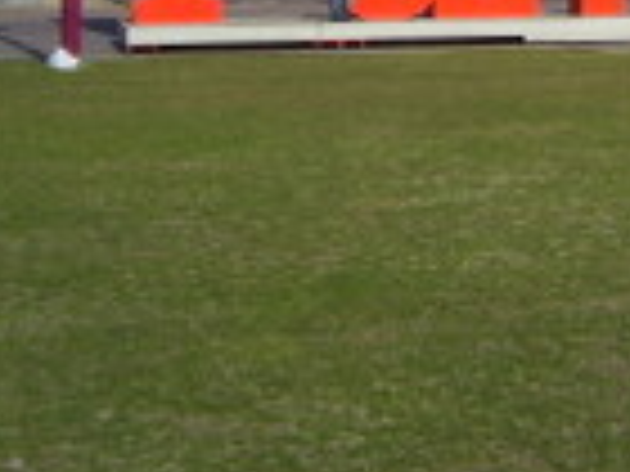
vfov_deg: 15.8
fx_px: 1638
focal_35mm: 90
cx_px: 754
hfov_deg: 20.4
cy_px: -101
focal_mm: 6
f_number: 4.8
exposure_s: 1/800
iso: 80
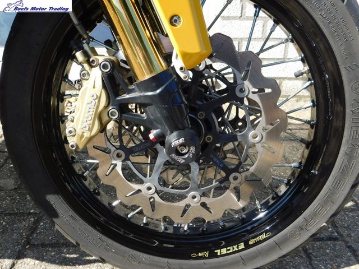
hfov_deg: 60.0
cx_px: 180
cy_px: 134
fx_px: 311
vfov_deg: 46.8
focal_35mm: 30
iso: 125
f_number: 3.2
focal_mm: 5.3
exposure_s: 1/400
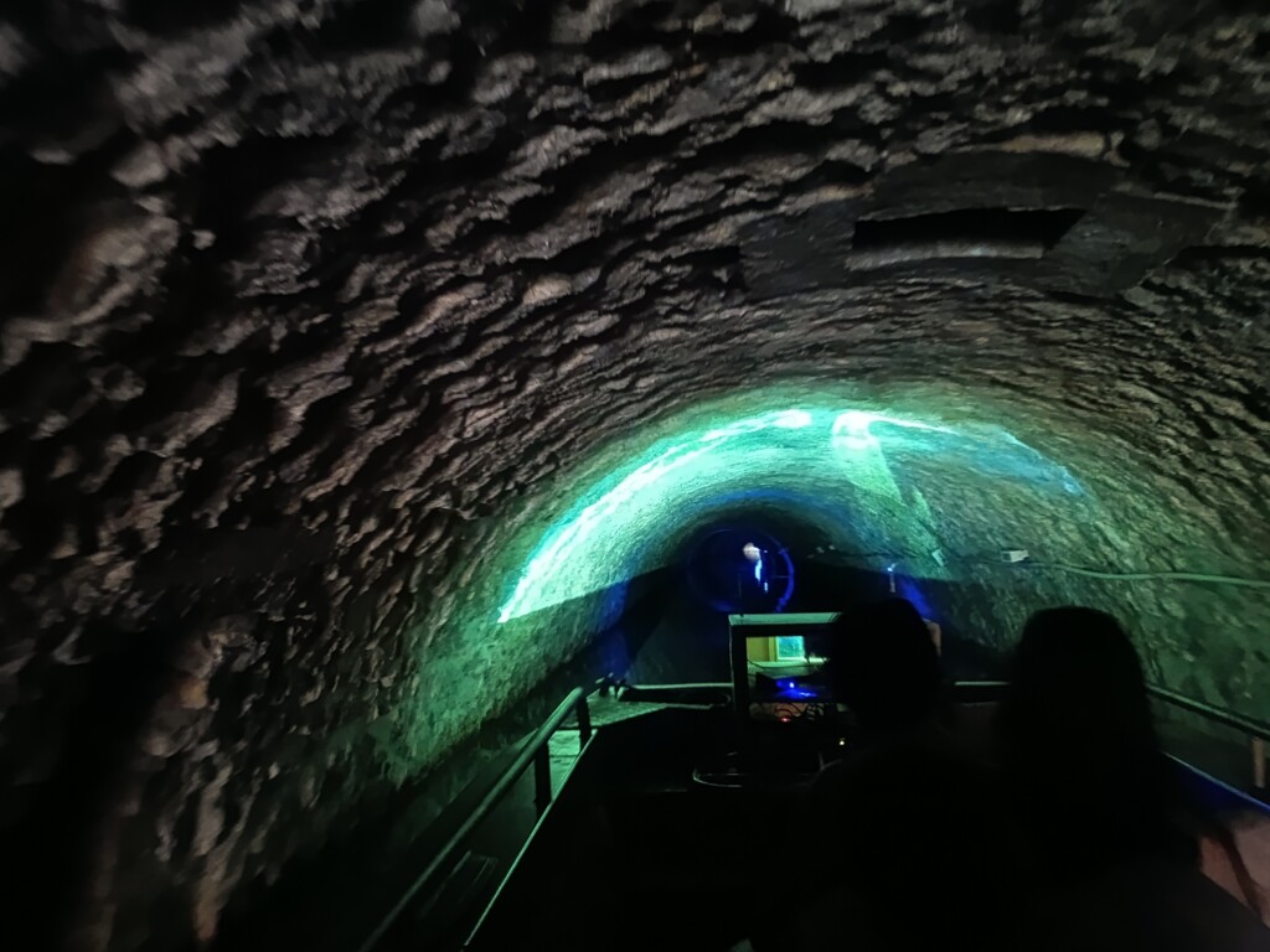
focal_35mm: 33
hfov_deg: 55.4
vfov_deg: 42.9
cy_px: 476
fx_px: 1211
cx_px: 635
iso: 12800
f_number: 1.7
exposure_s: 1/14.3
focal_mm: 5.27
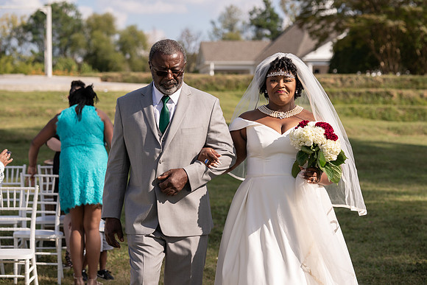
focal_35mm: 91
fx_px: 1083
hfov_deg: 22.3
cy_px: 136
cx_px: 224
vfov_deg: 15.0
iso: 100
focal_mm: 87
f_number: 4
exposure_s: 1/1000
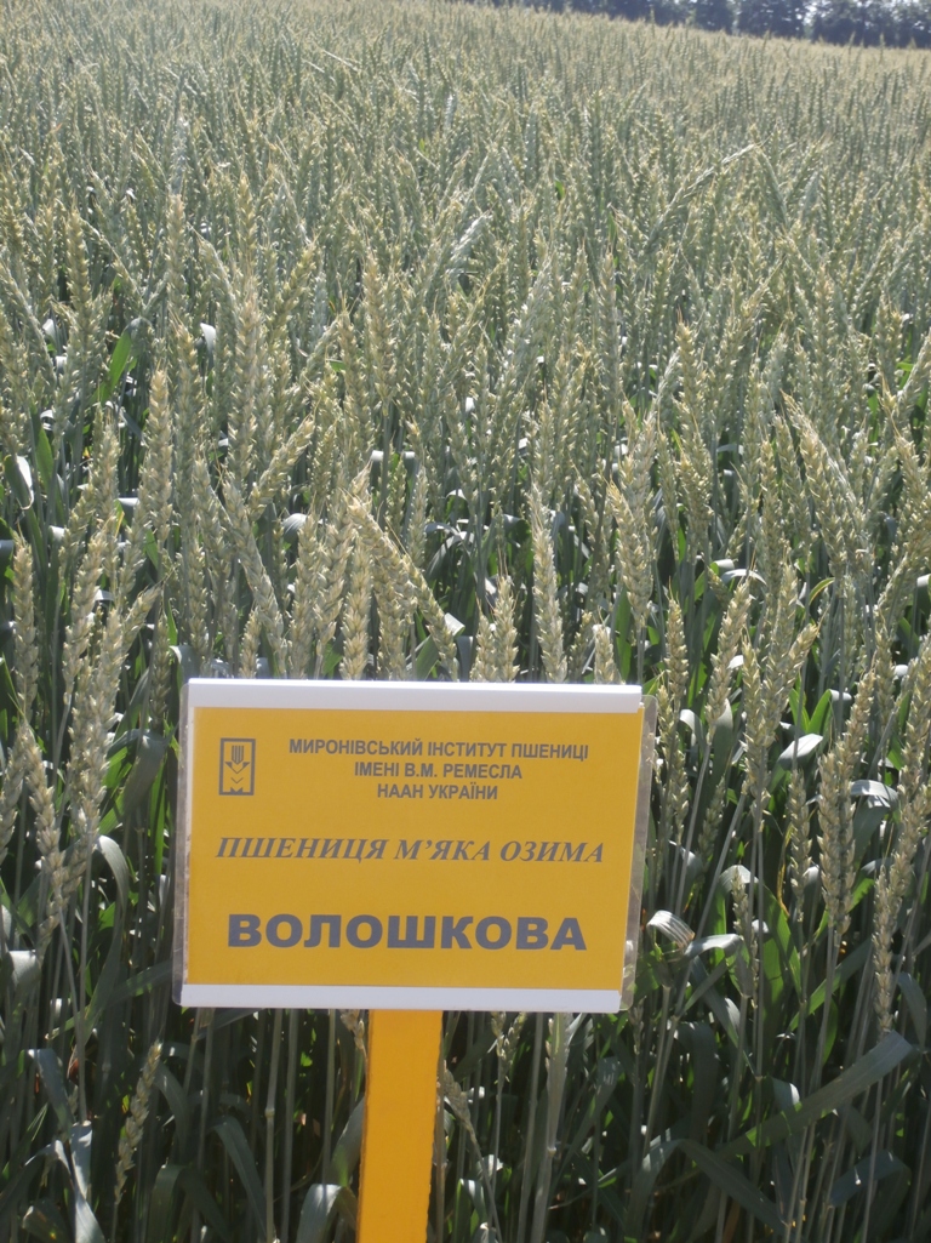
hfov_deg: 25.6
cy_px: 622
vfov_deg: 33.8
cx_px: 466
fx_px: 2045
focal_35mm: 57
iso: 100
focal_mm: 10.11
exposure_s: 1/320
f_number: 4.5
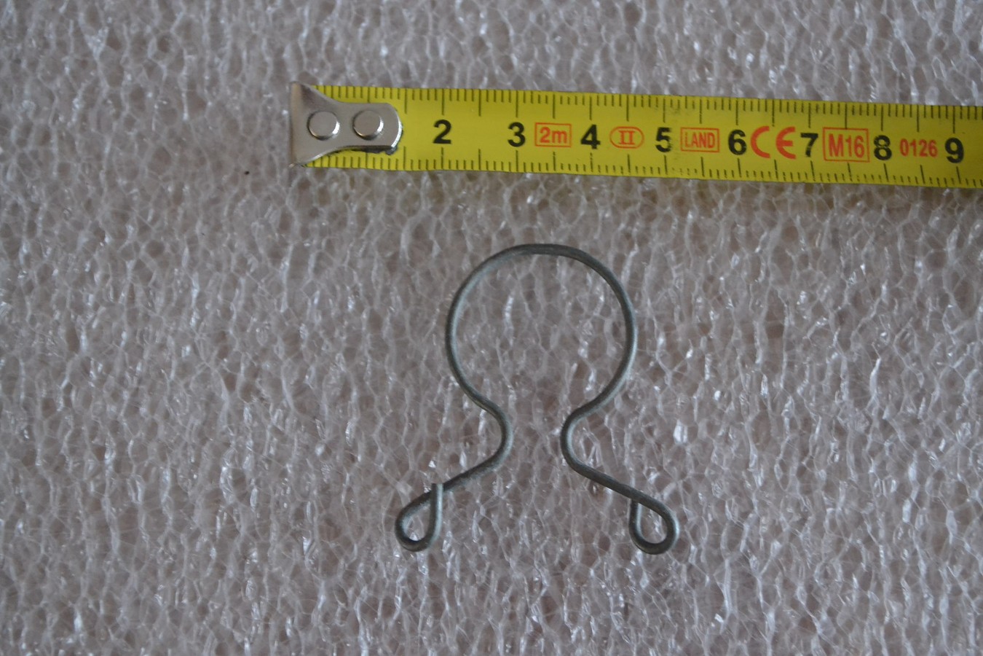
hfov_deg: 35.1
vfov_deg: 23.8
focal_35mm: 57
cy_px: 328
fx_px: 1556
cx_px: 492
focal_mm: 38
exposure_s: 1/25
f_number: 5
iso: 3200
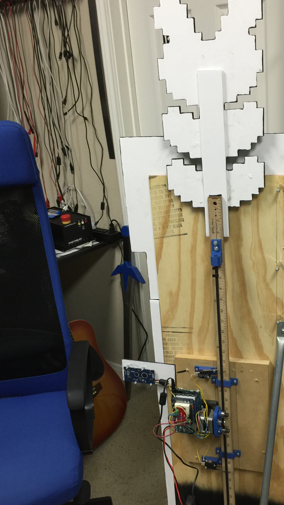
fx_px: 522
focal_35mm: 39
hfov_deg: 30.1
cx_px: 195
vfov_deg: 51.5
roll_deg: +3.9
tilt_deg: -22.5
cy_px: 276
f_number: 2.2
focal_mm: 4.15
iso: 40
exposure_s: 1/15
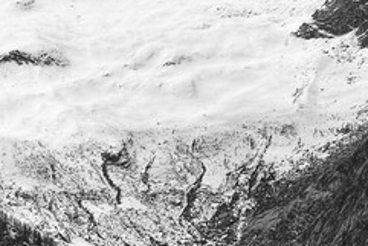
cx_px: 195
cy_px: 356
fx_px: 3815
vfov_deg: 3.7
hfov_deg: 5.5
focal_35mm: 373
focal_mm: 50
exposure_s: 1/160
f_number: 9
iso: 100
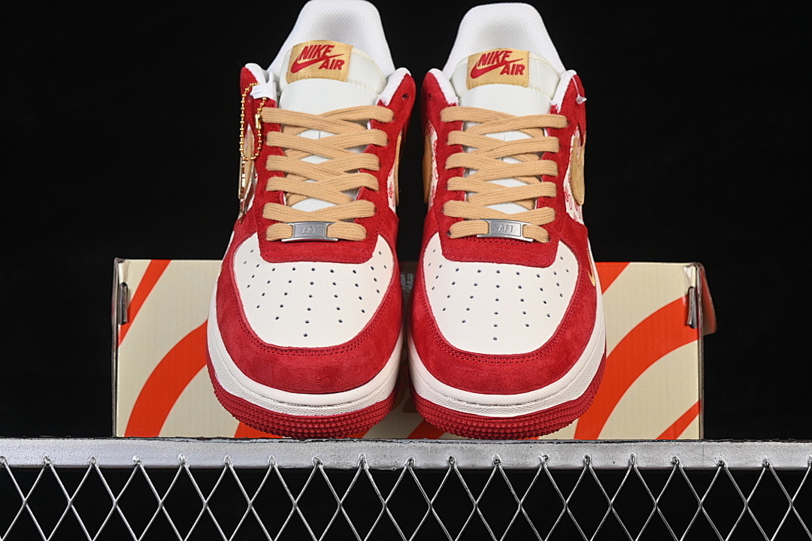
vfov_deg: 18.2
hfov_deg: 27.0
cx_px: 406
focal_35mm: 75
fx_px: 1692
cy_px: 270
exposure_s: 1/80
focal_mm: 50
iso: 160
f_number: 8
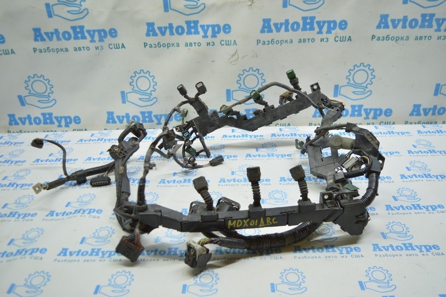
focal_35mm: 30
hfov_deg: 62.0
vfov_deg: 43.5
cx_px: 223
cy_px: 148
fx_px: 371
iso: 400
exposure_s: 1/60
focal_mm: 20
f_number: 3.8
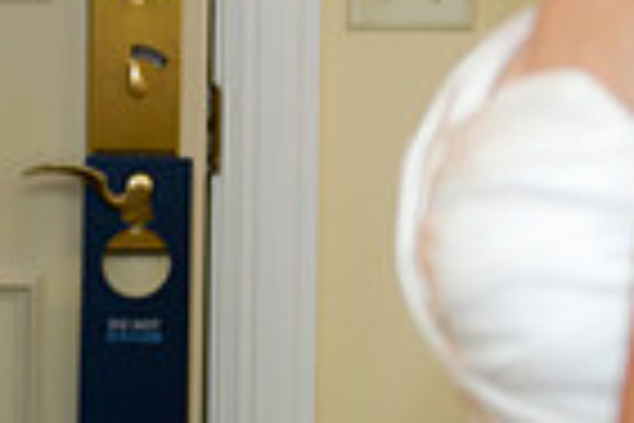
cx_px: -130
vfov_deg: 6.4
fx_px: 3768
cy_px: -135
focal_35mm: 214
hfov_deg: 9.5
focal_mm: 52
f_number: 2.8
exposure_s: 1/125
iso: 640
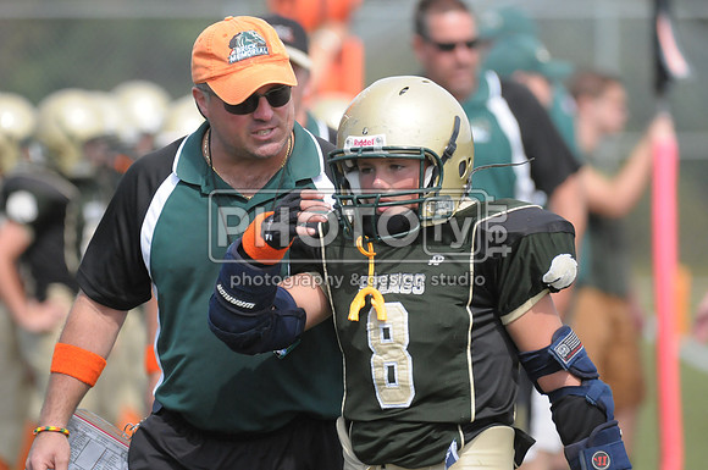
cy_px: 235
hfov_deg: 4.7
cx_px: 354
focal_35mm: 435
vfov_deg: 3.2
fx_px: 8543
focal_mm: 290
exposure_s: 1/6400
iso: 1600
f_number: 4
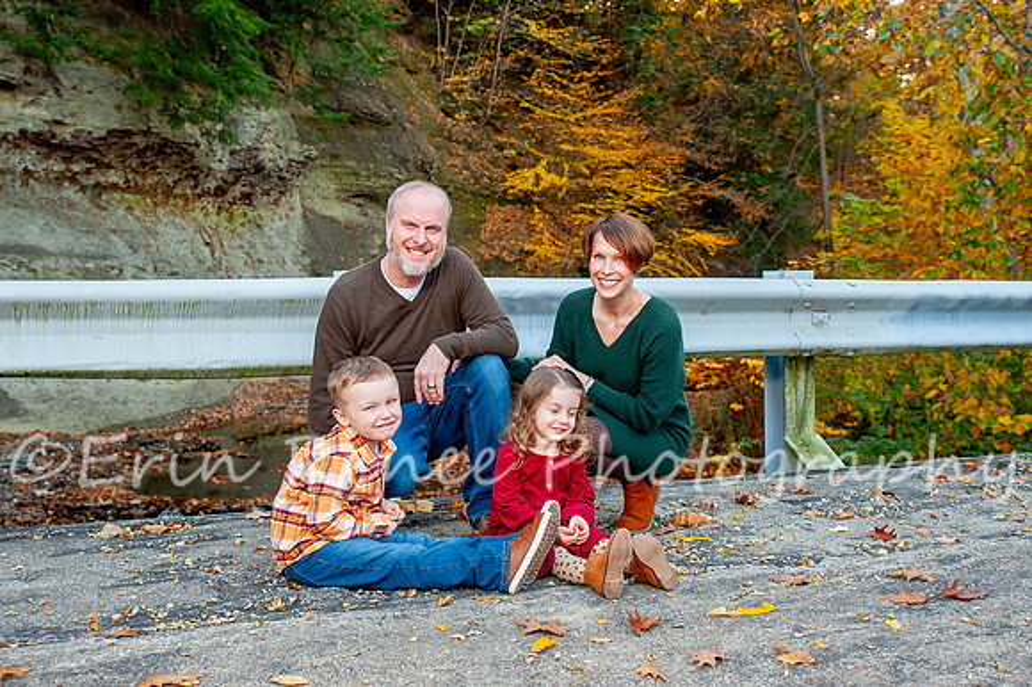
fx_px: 1174
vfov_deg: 32.6
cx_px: 523
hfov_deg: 47.5
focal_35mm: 41
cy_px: 294
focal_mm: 34
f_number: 5
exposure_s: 1/160
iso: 500
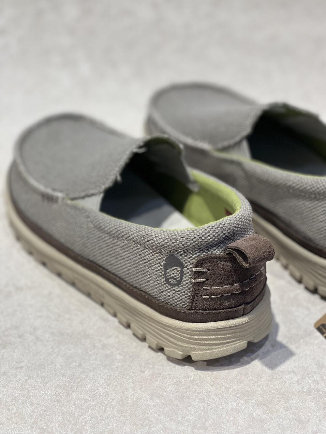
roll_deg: +1.2
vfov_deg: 25.3
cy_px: 217
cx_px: 163
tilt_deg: -32.4
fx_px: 967
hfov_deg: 19.1
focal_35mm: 77
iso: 100
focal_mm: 9
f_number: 2.8
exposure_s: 1/100
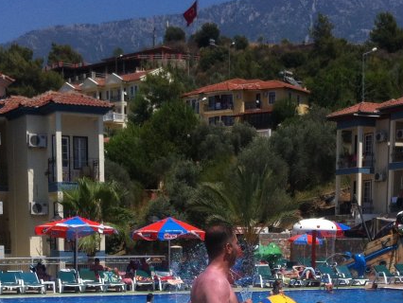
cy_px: 355
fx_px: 978
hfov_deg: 23.2
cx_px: 245
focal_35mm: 84
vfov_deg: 16.9
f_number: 2.8
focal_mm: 3.85
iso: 80
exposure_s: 1/2011
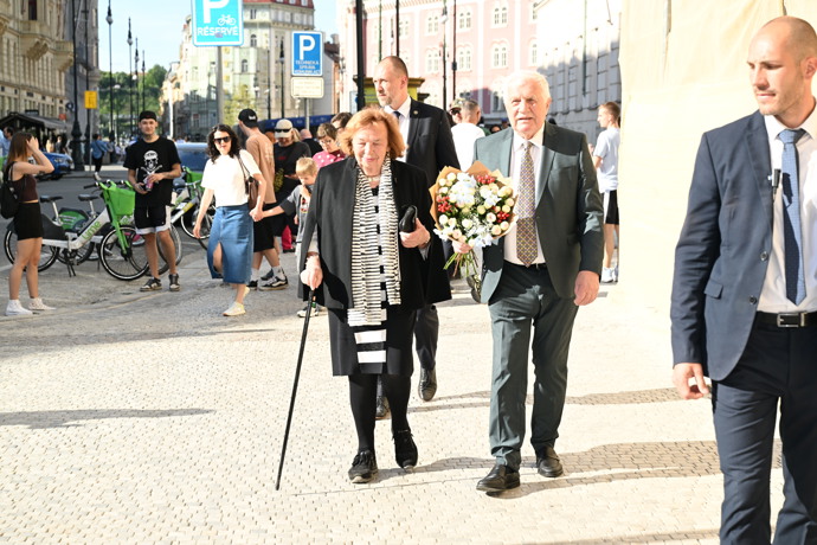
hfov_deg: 31.9
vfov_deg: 21.6
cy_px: 272
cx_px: 408
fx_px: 1430
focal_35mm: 63
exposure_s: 1/640
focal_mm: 63
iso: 320
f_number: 5.6
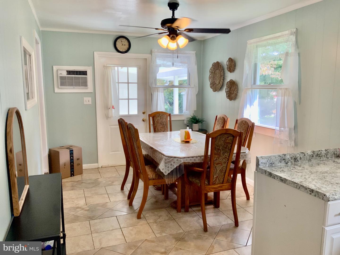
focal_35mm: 29
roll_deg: +0.6
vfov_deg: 48.2
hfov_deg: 61.7
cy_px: 128
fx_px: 285
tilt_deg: -12.4
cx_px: 170
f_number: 1.8
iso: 50
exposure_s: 1/120
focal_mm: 3
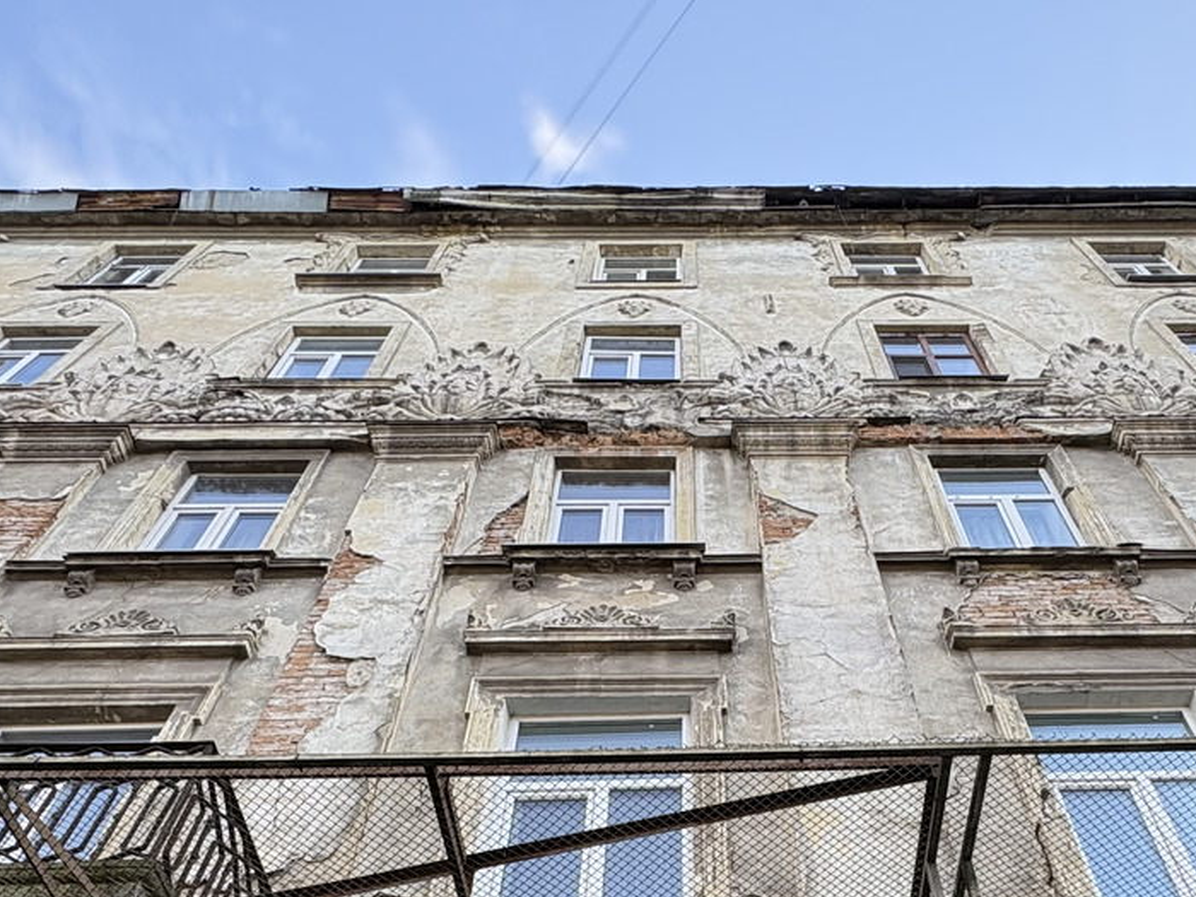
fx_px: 1106
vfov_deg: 38.1
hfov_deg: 56.3
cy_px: 943
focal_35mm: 32
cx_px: 724
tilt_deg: +44.1
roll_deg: +2.5
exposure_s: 1/127
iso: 40
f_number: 2.2
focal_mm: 2.22
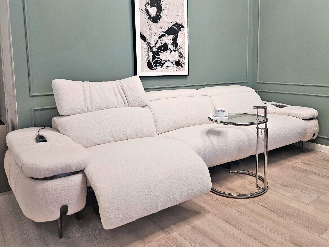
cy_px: 124
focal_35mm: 23
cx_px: 164
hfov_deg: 73.9
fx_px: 219
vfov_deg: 58.9
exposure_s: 1/100
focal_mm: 5.4
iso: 200
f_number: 1.8
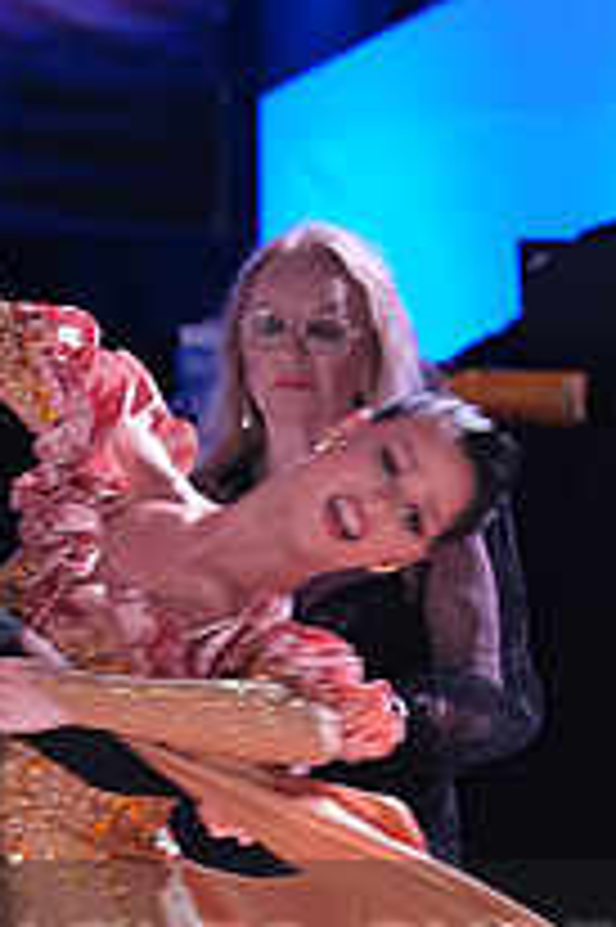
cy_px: 1012
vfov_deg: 3.7
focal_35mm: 564
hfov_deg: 2.4
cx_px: 137
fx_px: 14499
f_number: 4
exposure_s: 1/250
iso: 3200
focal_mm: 200
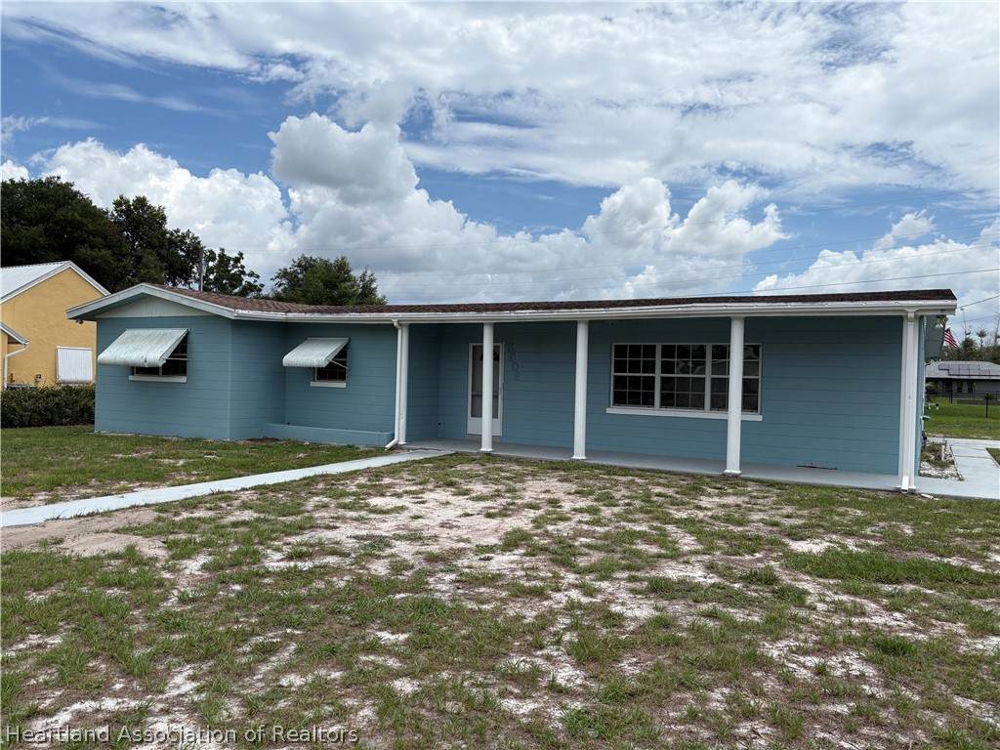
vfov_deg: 53.1
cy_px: 375
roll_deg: -0.5
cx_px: 500
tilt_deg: -0.7
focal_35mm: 26
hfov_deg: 67.3
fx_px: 751
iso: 50
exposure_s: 1/6993
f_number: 1.6
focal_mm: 5.96
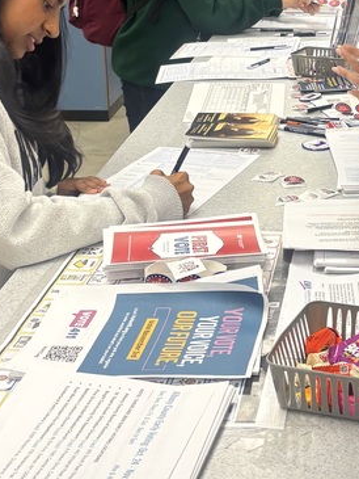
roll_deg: -0.9
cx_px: 337
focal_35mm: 73
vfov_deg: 26.4
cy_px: 133
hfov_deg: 19.7
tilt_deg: -16.3
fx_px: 1009
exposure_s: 1/60
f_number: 1.6
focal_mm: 5.96
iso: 80
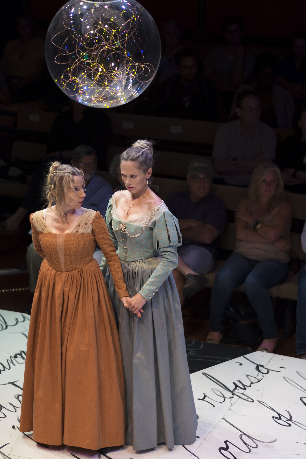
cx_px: 137
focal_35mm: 107
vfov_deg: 19.1
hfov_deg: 12.8
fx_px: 1364
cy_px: 187
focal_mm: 56
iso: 200
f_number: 1.2
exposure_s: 1/125
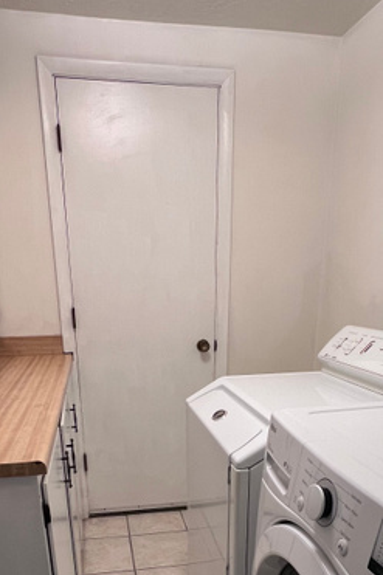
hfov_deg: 46.4
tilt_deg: -20.0
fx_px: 447
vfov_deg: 61.1
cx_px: 185
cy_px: 445
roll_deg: +0.7
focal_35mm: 28
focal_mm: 1.57
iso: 160
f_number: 1.8
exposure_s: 1/60
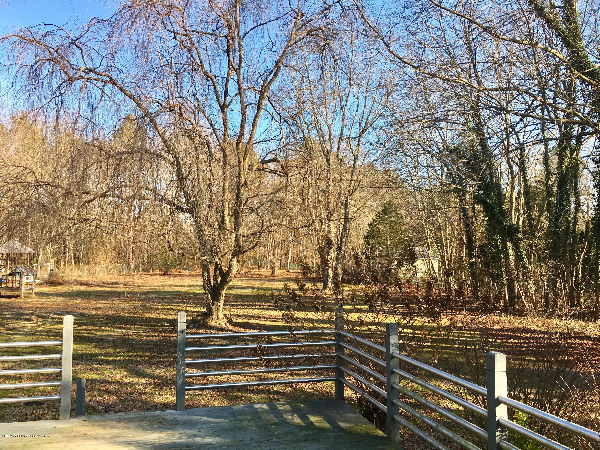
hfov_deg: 61.7
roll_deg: +0.0
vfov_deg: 48.2
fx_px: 503
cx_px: 300
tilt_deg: +4.4
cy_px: 225
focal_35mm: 29
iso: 25
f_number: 2.2
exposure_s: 1/396
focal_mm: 4.15
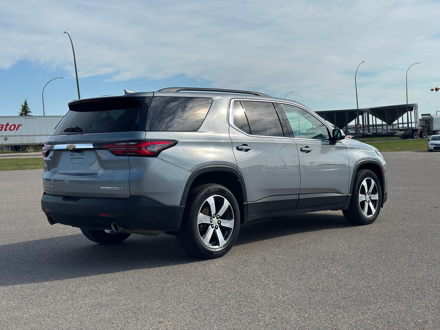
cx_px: 220
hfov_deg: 39.7
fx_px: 610
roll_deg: +2.1
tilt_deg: -0.5
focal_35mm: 48
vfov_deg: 30.3
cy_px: 165
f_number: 1.78
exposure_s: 1/7092
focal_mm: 6.86
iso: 100
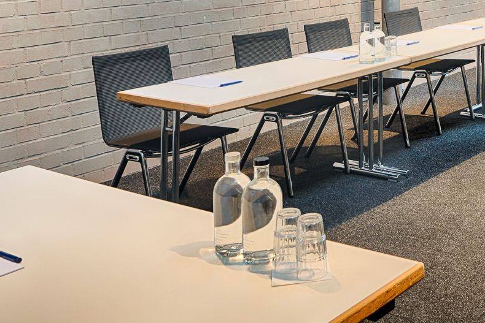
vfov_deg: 22.0
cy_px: -67
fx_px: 768
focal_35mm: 57
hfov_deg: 32.7
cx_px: 464
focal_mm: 22
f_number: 8
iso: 100
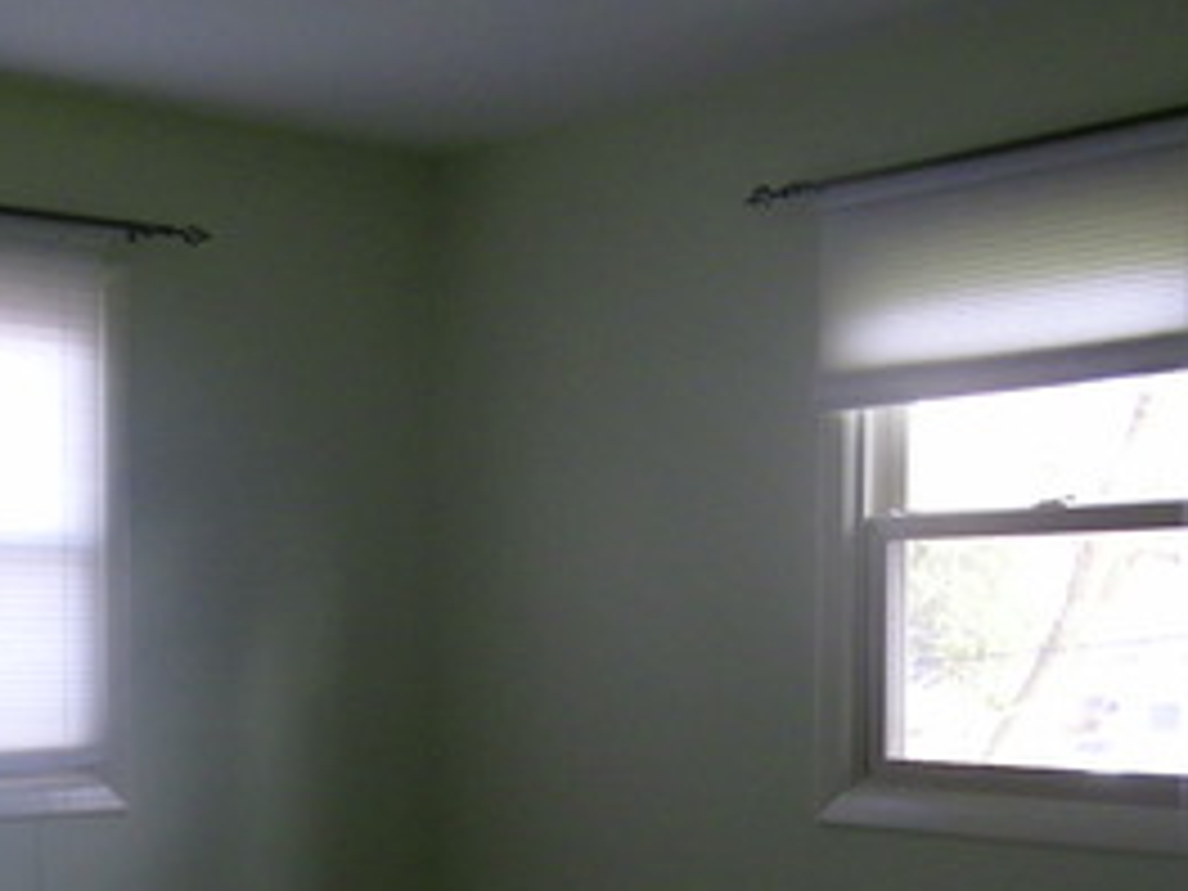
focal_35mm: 68
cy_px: 720
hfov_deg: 28.3
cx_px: 346
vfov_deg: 21.3
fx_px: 2334
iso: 100
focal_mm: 4.9
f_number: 2.6
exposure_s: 1/50
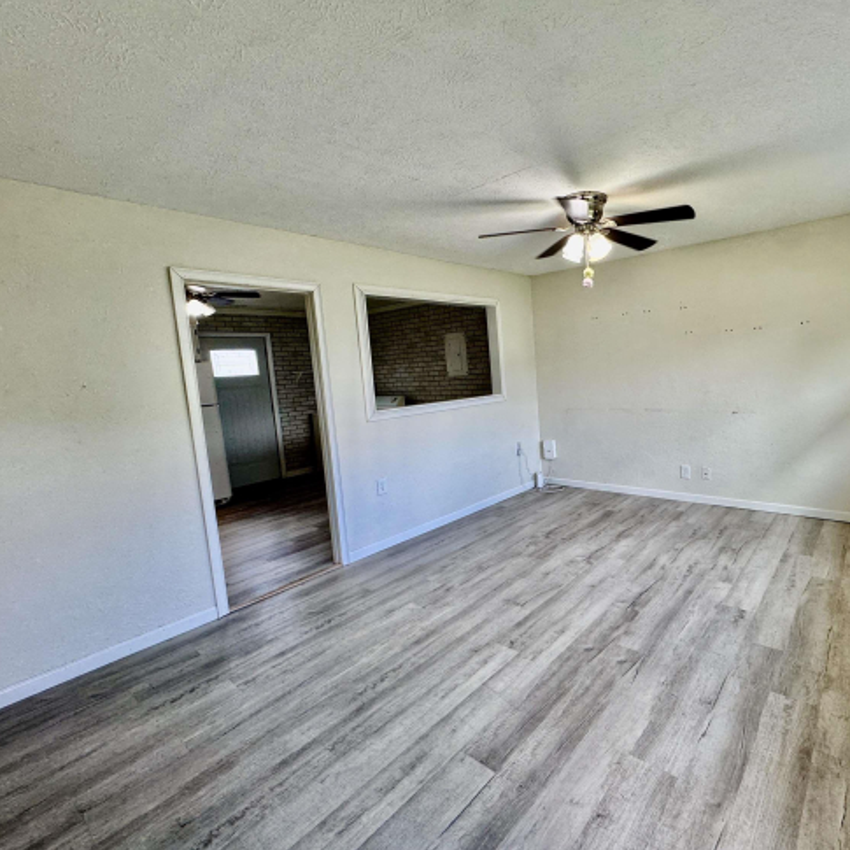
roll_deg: +3.2
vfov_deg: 83.9
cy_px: 414
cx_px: 542
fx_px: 472
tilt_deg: -6.1
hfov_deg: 82.0
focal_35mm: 17
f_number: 2.2
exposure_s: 1/120
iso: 100
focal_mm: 2.22
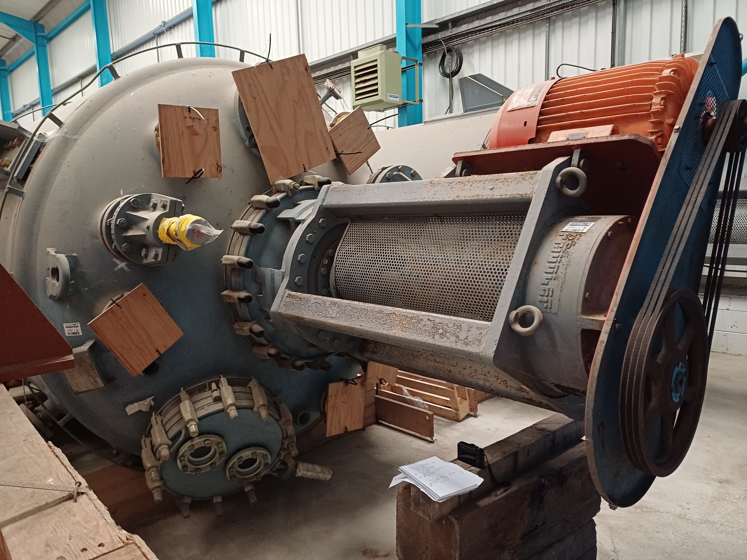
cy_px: 280
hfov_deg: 69.4
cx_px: 374
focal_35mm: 25
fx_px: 539
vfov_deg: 54.9
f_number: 1.8
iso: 640
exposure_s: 1/25
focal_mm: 4.65
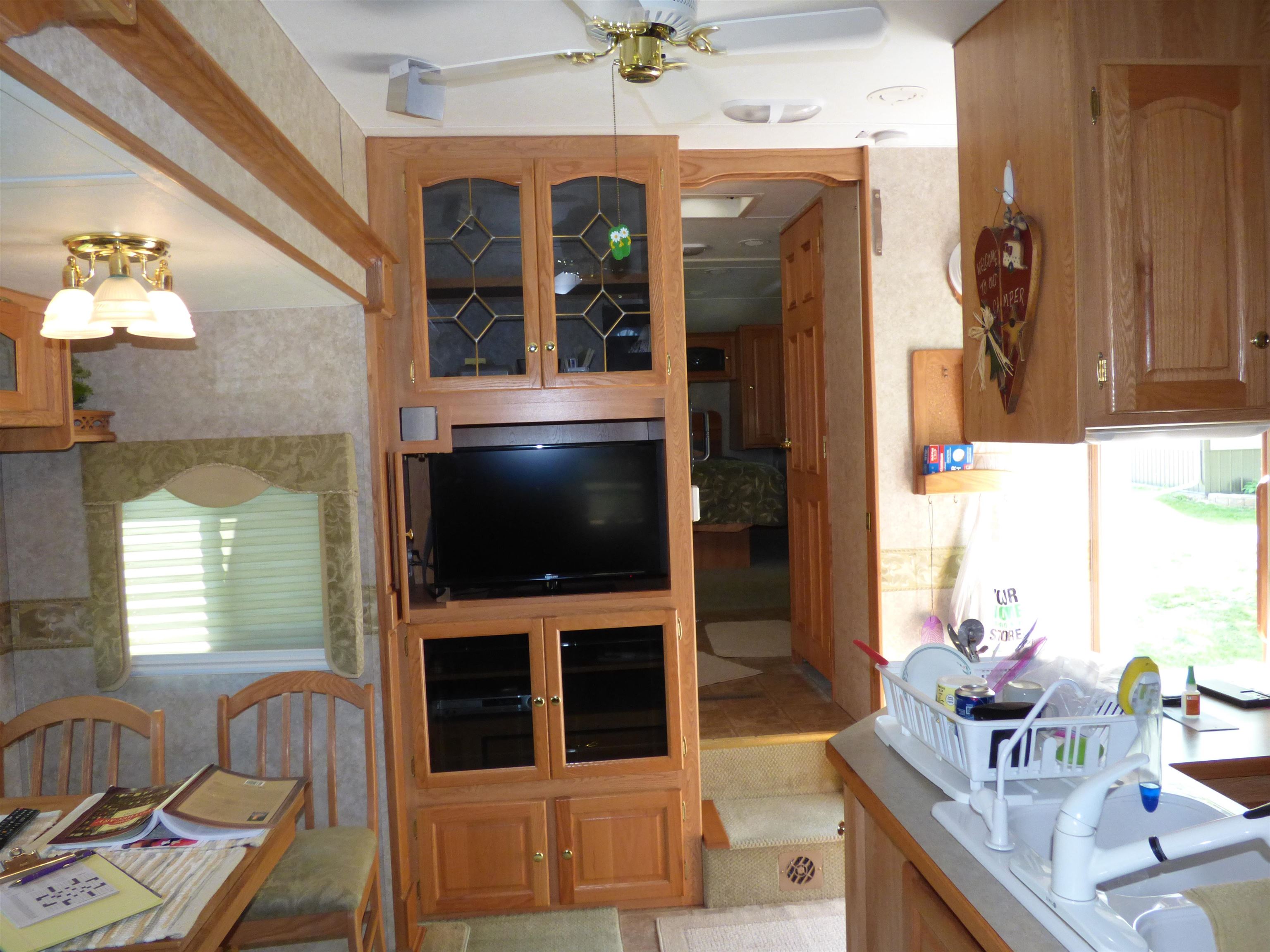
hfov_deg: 69.4
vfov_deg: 54.9
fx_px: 917
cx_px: 635
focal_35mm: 25
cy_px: 476
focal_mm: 4.42
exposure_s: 1/60
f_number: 3
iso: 320
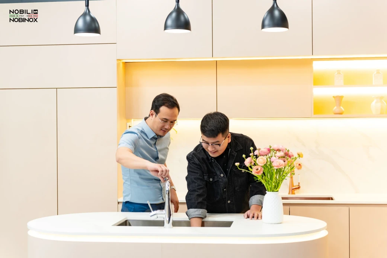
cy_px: 129
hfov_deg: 32.4
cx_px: 194
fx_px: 666
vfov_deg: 21.9
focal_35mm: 62
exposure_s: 1/125
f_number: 2.8
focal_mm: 62
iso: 400
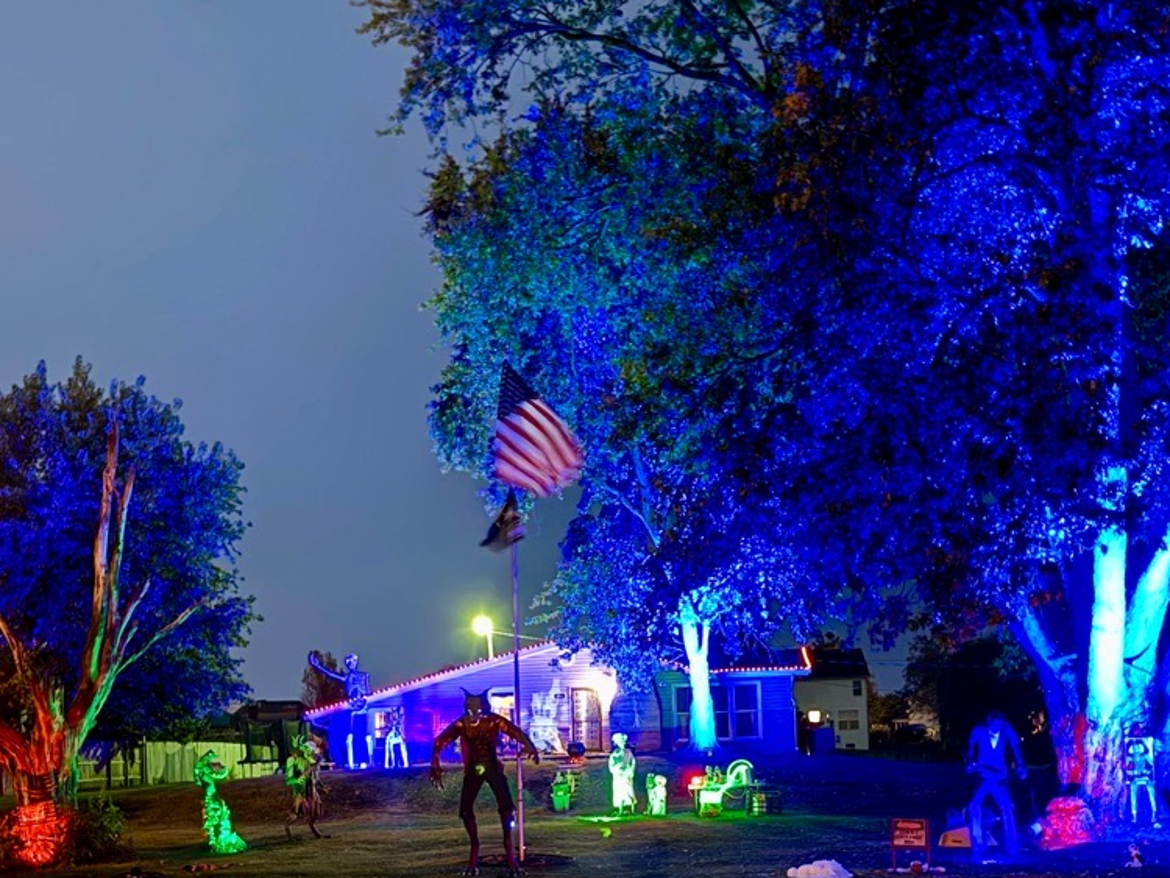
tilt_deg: -0.6
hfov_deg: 39.6
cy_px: 737
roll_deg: +2.1
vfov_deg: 29.4
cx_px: 546
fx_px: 1623
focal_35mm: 48
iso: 1600
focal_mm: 6.86
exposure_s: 1/2
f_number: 1.78
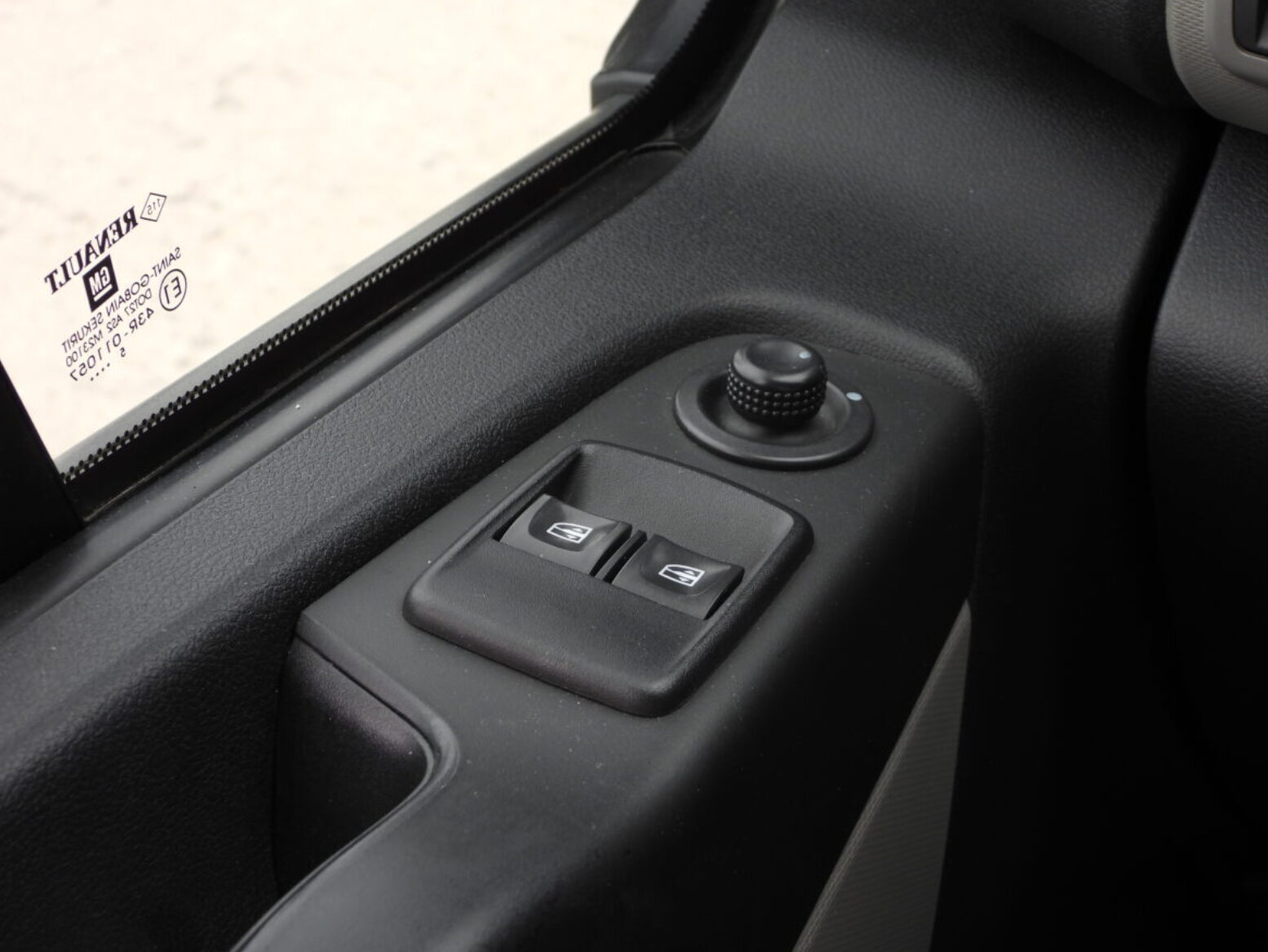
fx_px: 2455
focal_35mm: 67
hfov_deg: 29.0
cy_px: 479
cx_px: 647
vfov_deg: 21.9
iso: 100
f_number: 3.5
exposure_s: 1/160
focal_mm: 11.7
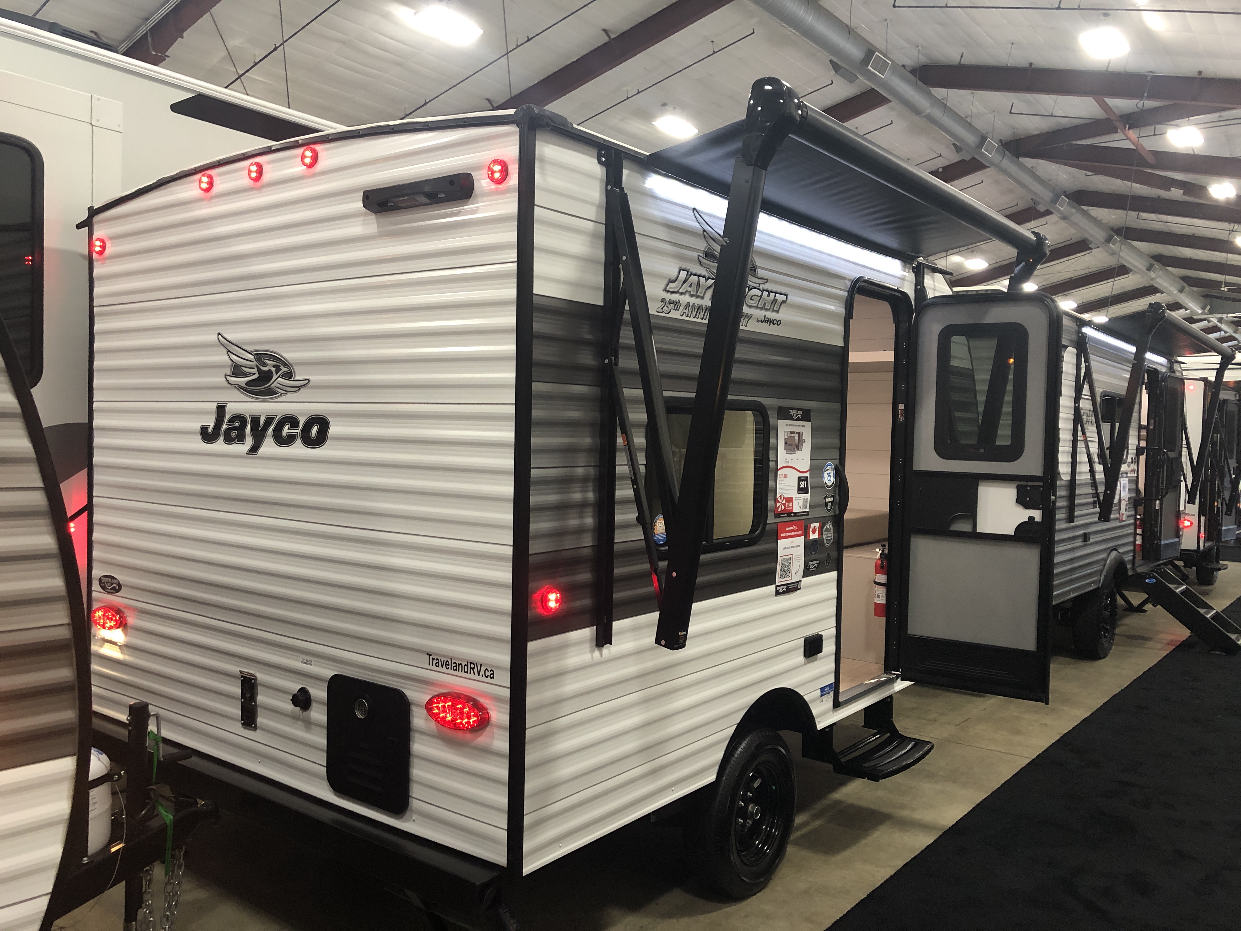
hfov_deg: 63.4
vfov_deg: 49.7
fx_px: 1004
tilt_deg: -2.7
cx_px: 620
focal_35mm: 28
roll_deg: -1.0
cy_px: 466
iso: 50
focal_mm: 3.99
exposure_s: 1/15
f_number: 1.8
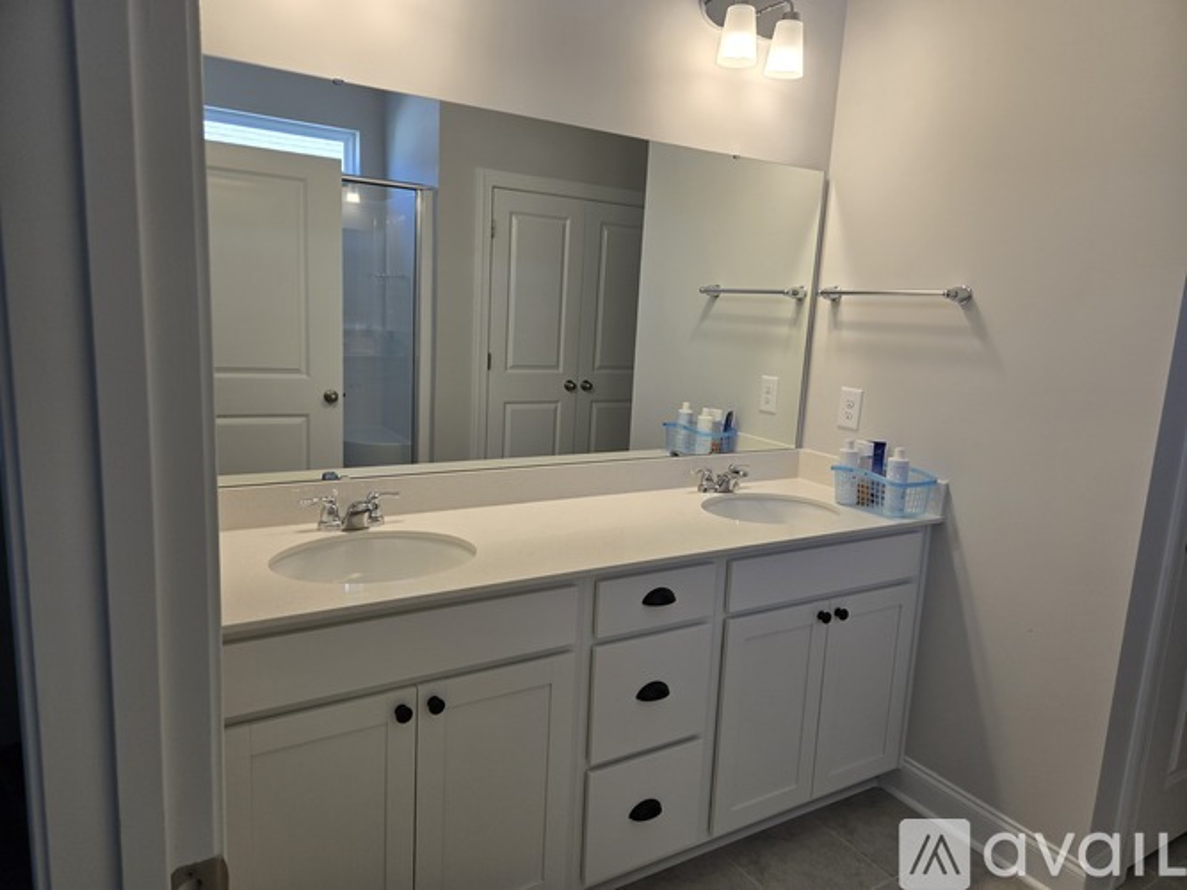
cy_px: 445
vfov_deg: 58.9
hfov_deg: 73.9
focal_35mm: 23
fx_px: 789
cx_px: 594
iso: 40
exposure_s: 1/120
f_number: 1.8
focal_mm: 5.4
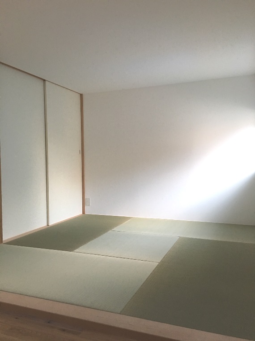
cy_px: 170
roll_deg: +0.8
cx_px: 128
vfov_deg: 61.7
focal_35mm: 29
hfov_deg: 48.2
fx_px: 285
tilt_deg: -2.6
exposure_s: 1/15
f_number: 2.2
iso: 50
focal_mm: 4.15
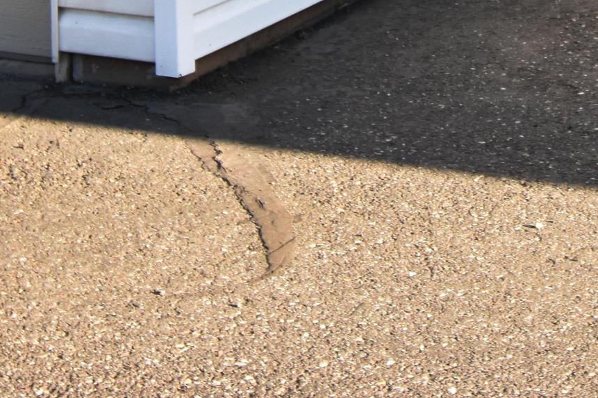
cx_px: 467
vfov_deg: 11.8
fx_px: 1777
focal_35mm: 107
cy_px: -309
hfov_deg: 18.9
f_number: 5.6
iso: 400
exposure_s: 1/250
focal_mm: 20
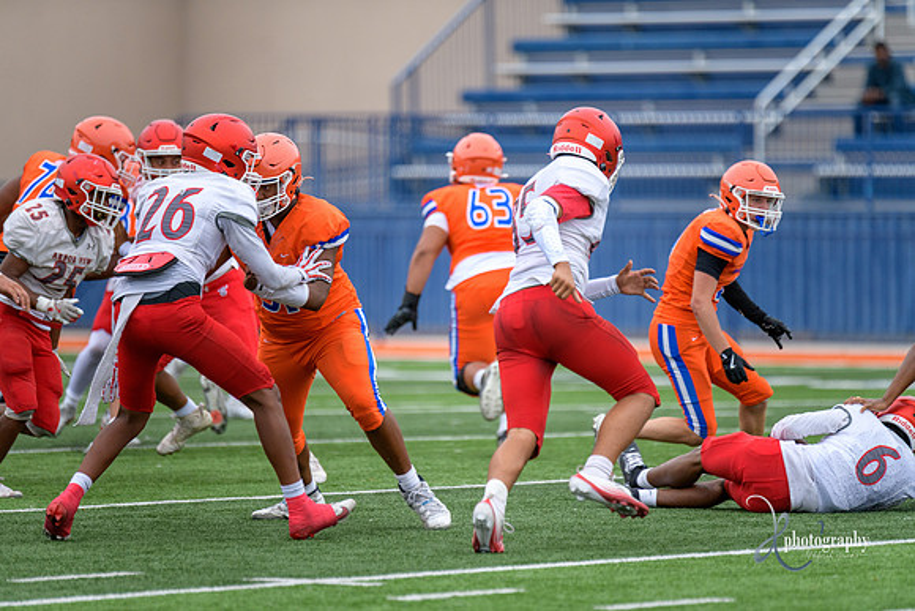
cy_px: 306
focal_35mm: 300
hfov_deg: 6.9
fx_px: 7626
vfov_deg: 4.6
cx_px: 458
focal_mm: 300
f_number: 2.8
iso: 720
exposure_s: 1/1000
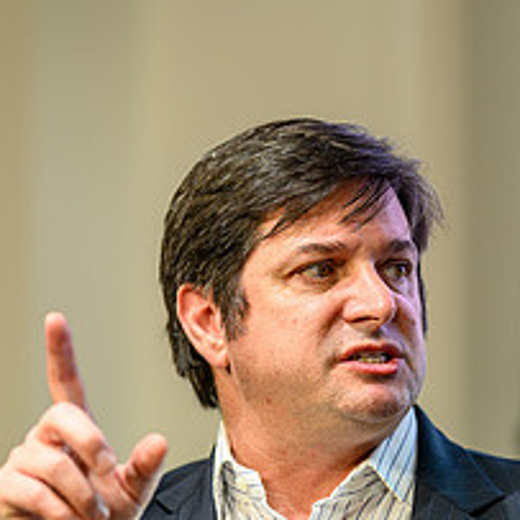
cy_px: 365
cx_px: 502
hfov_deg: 5.2
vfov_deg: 5.2
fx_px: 5693
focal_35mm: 335
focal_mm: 135
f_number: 1.8
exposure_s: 1/200
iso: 220
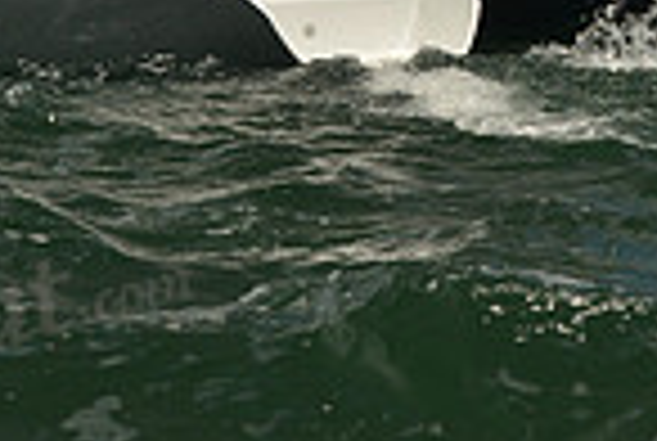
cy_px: -407
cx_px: 428
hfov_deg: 5.1
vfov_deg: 3.4
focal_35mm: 404
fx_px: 7388
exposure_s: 1/1000
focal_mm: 102
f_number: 7.1
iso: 400
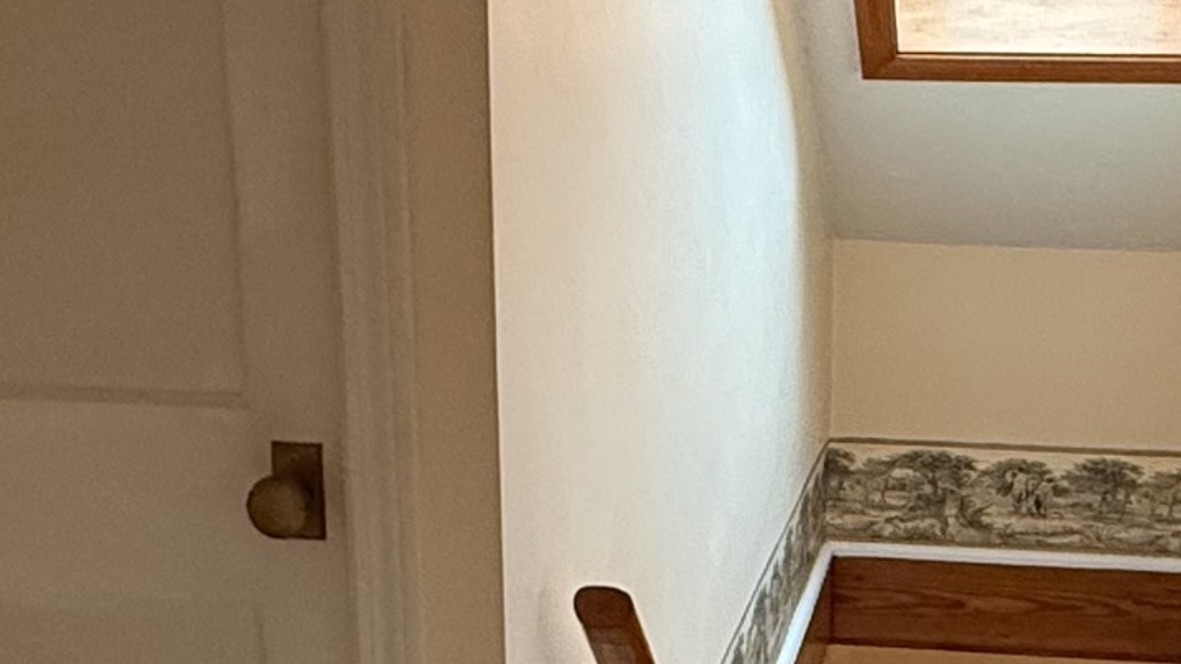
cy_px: 480
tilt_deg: -14.9
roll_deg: -0.5
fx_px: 2035
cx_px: 744
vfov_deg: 18.4
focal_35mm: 65
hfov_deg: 32.2
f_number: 2.2
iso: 500
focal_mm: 2.22
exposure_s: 1/60
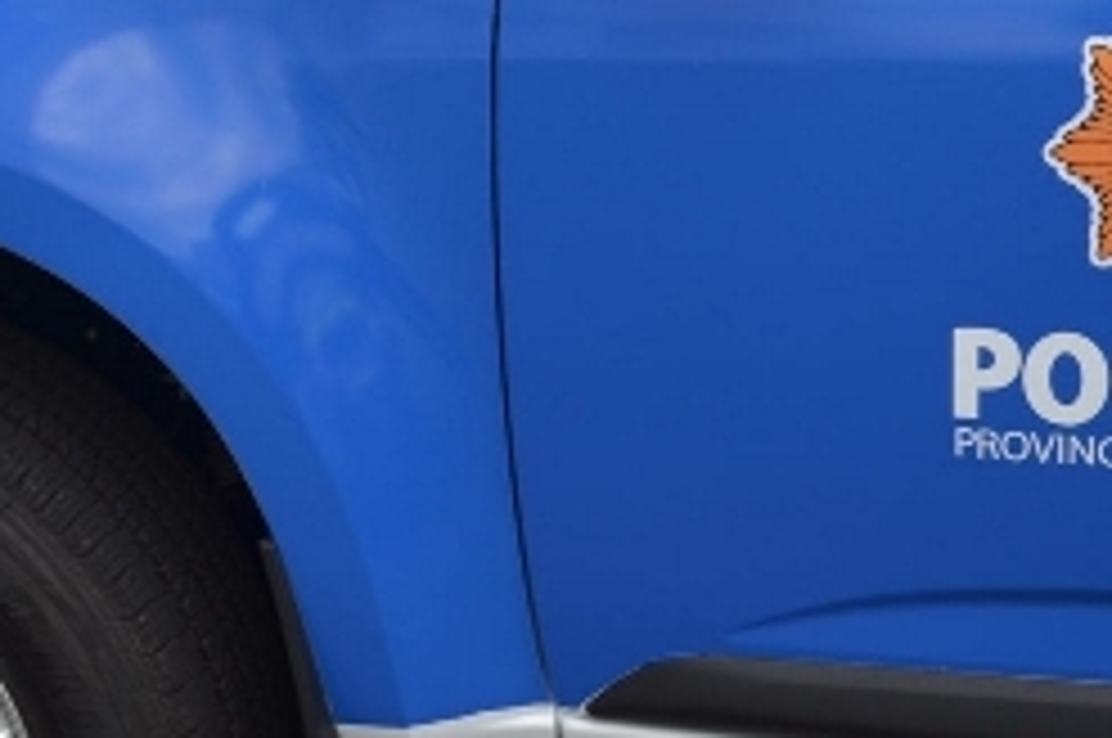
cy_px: -284
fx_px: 2992
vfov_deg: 13.4
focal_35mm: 97
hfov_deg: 21.0
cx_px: 725
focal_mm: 20
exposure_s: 1/80
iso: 160
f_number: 9
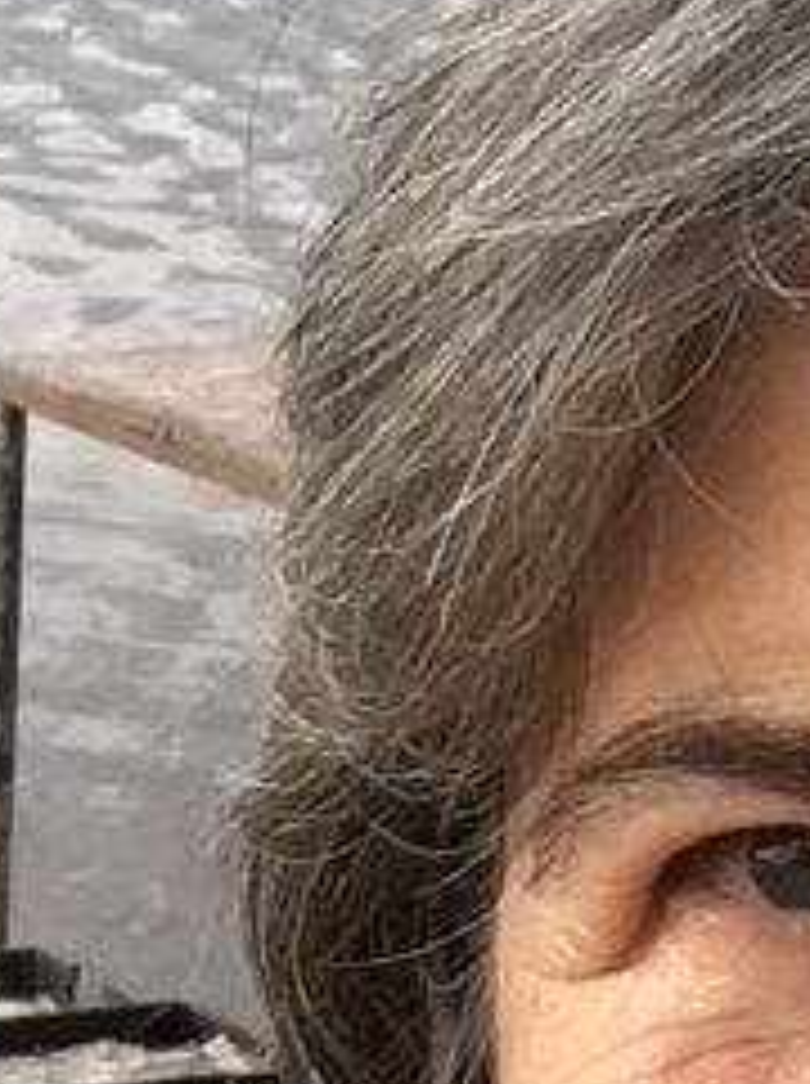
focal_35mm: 166
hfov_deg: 8.2
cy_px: 382
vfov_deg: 11.9
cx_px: 1962
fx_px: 5193
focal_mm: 2.65
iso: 40
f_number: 2.2
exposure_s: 1/120
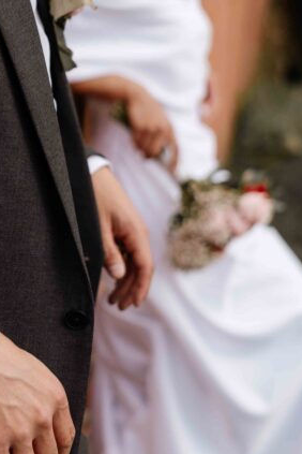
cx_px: -33
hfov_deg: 11.2
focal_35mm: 121
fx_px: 1522
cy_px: 86
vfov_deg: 16.8
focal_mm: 50
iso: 320
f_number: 2.8
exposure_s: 1/2500
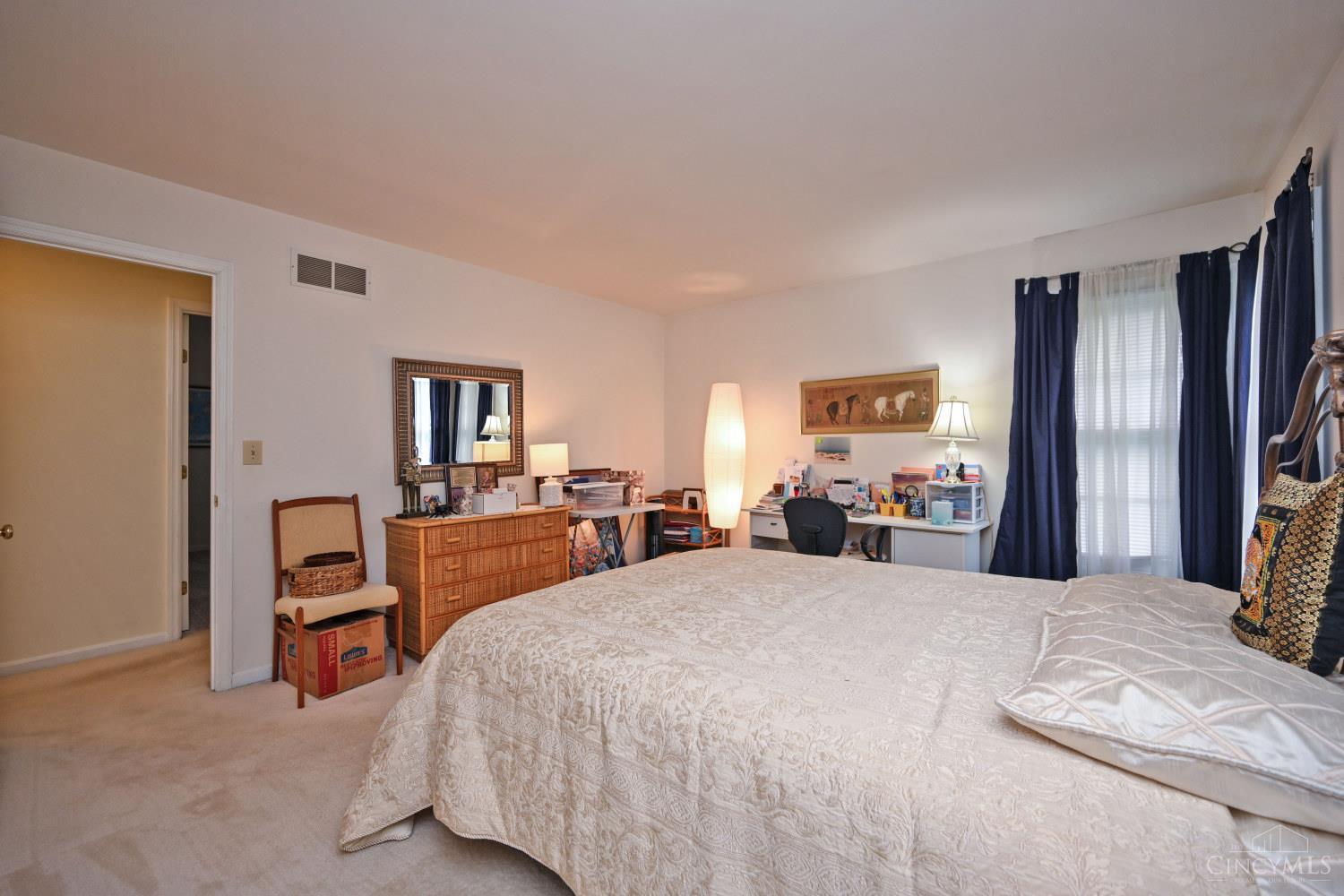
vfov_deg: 81.2
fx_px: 523
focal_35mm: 14
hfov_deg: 104.3
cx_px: 672
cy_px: 448
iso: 280
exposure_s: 1/60
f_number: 4
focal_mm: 14
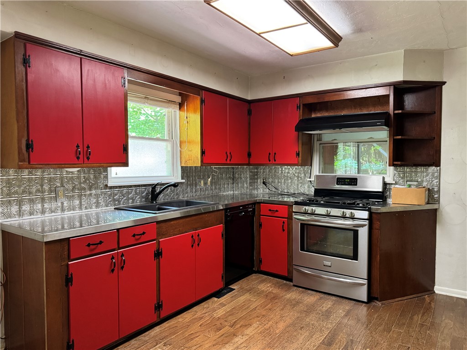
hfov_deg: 71.6
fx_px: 324
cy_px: 175
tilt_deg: -1.9
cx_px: 234
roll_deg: +0.1
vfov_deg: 56.8
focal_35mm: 24
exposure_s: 1/60
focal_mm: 6.76
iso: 640
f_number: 1.78
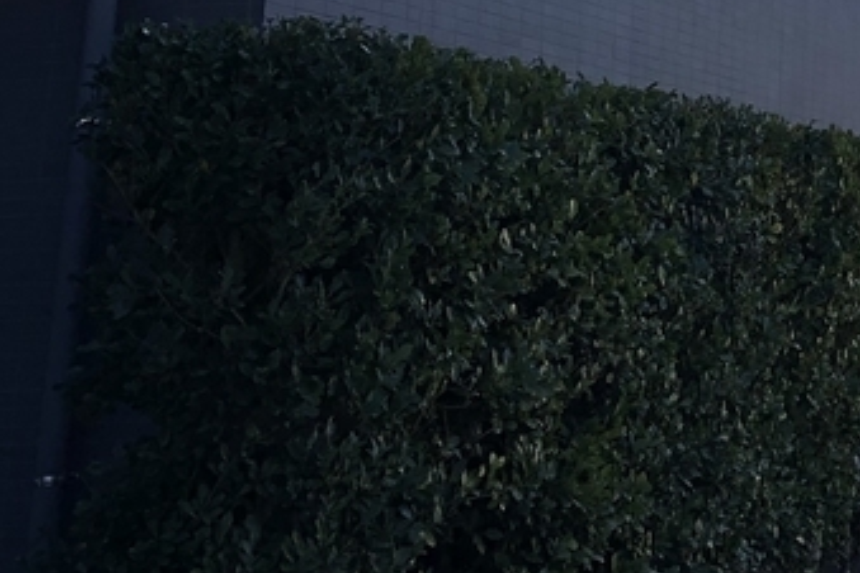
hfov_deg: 17.4
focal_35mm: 103
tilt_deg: +15.3
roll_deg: +2.6
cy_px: -375
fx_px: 2460
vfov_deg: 12.4
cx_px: 1370
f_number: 1.8
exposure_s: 1/1200
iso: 20
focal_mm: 3.99
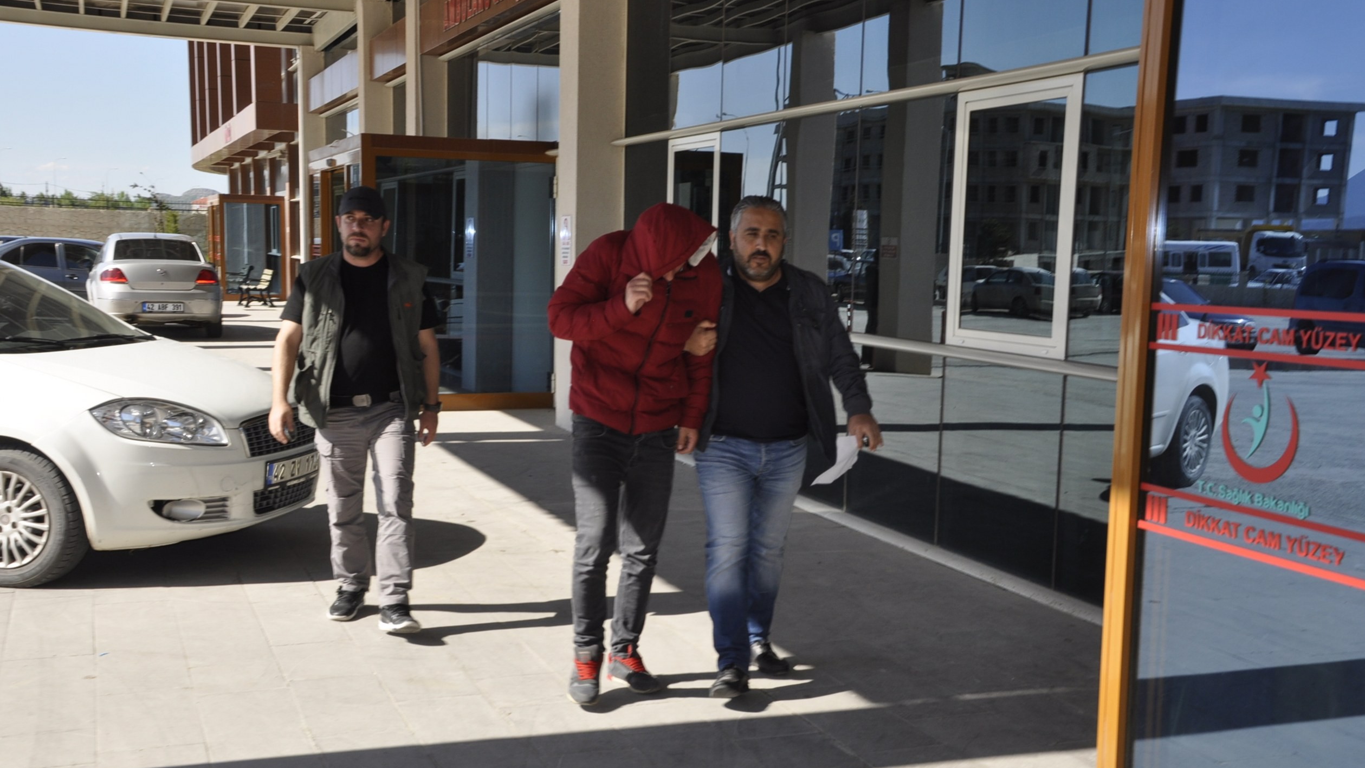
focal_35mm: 42
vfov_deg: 28.3
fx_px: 1520
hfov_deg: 48.4
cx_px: 676
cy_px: 443
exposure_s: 1/200
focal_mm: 26
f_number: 9
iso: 200
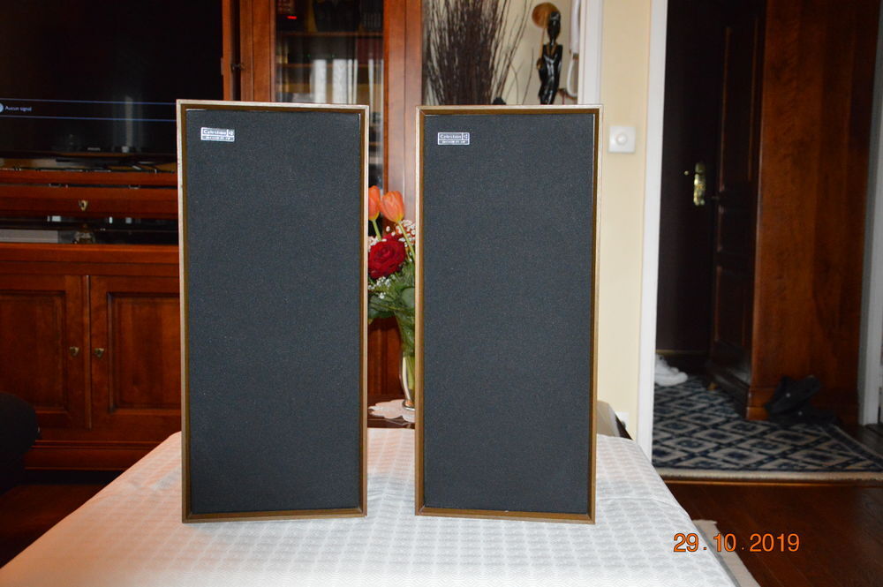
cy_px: 294
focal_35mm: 42
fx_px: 1029
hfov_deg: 46.4
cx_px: 442
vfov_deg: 31.8
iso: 3200
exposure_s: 1/60
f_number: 4
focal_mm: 28
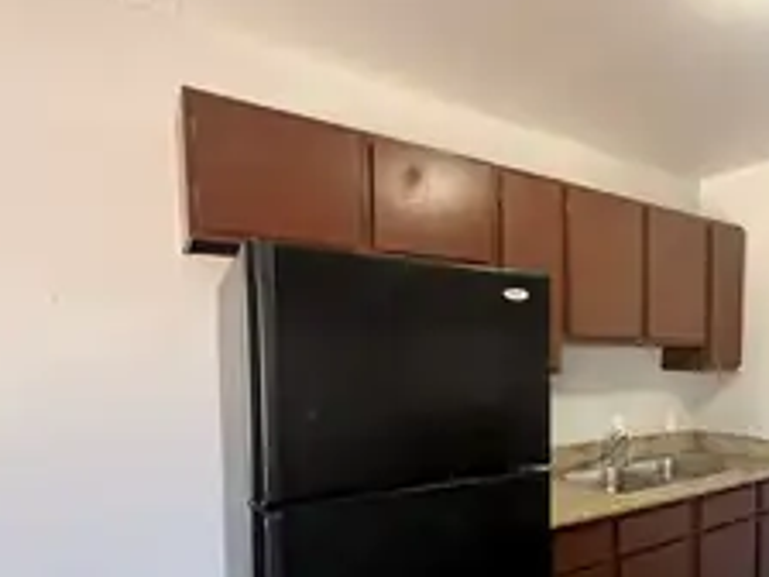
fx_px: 555
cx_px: 570
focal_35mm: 25
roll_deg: +0.0
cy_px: 392
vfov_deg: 53.6
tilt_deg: -3.7
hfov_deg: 65.5
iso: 500
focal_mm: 2.22
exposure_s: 1/60
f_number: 2.2
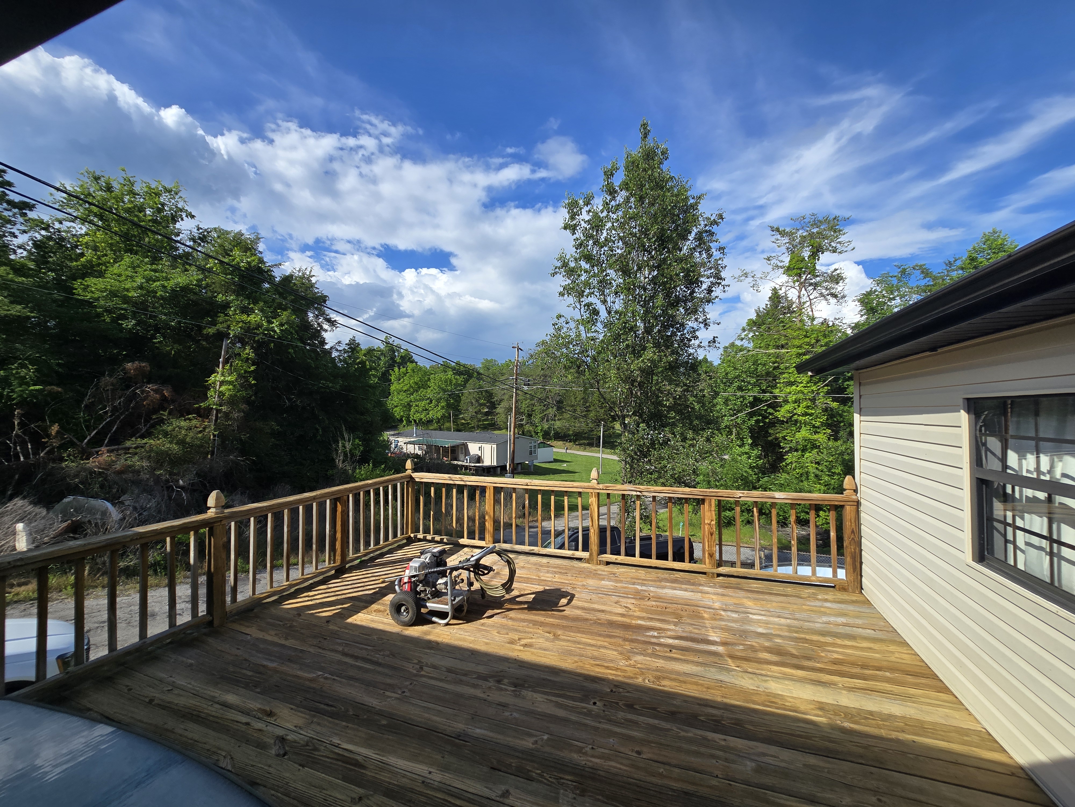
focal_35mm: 13
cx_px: 538
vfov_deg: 89.9
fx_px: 404
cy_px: 404
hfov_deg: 106.2
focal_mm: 2.2
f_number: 2.2
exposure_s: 1/2277
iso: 50
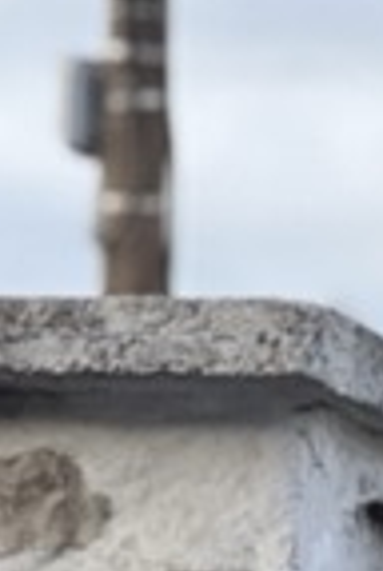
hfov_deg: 3.1
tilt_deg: -0.5
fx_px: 7099
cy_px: 994
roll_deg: -2.2
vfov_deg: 4.6
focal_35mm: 447
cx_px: 678
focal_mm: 9
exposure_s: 1/121
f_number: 2.8
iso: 125
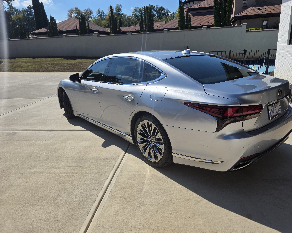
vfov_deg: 58.8
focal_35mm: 24
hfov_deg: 70.2
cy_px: 116
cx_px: 153
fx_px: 207
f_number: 1.7
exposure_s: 1/7944
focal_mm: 6.3
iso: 64
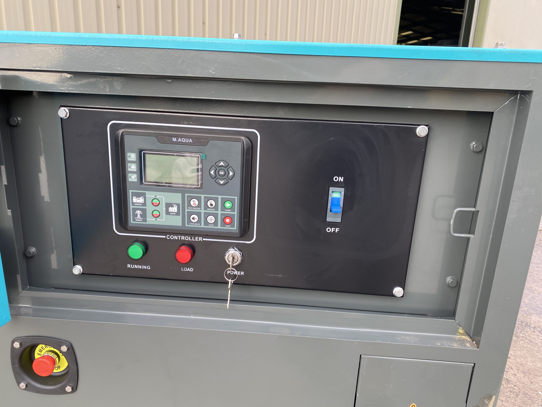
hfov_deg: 67.3
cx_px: 271
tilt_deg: -17.1
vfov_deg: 53.1
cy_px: 204
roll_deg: -2.4
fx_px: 407
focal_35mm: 26
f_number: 1.8
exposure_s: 1/128
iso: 32
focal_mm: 4.25
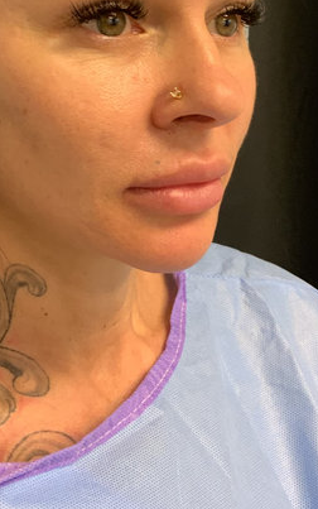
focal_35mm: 61
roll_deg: +0.6
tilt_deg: -6.9
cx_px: 95
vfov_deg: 32.2
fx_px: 846
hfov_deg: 21.2
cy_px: 77
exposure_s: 1/60
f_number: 1.8
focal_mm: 3
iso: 125
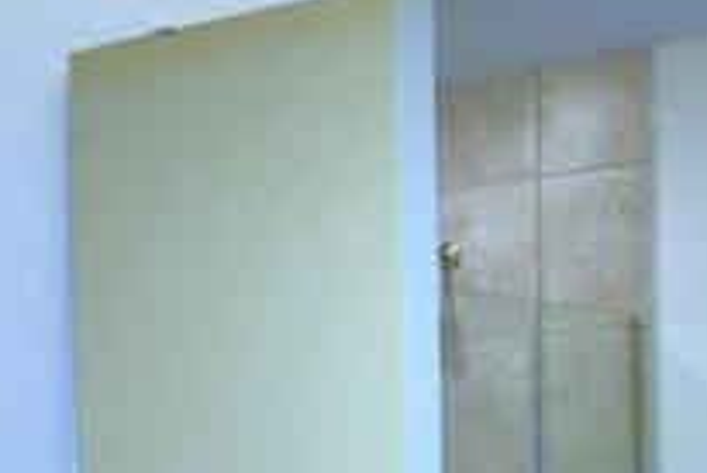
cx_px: -507
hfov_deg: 15.4
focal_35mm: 117
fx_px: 2299
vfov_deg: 11.5
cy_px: 563
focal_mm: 10
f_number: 4.5
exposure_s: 1/50
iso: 200
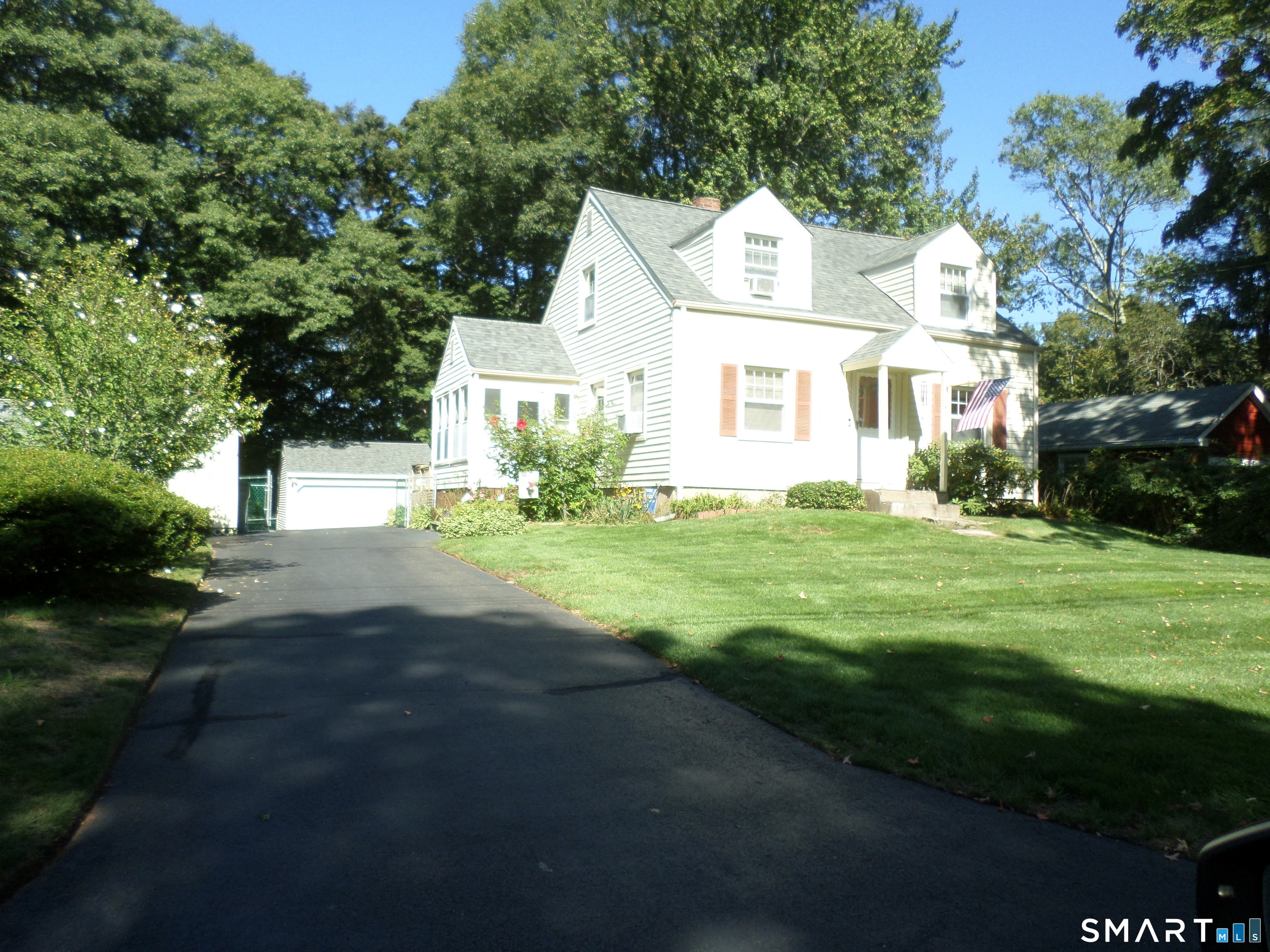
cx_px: 635
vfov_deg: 54.9
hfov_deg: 69.4
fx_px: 917
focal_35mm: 25
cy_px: 476
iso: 80
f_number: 2.5
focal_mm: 4.5
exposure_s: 1/750
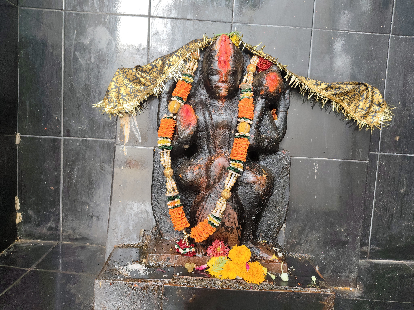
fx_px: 287
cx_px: 207
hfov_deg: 71.6
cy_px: 155
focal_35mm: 24
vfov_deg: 56.8
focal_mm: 5.56
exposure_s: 1/50
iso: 1504
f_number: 1.88
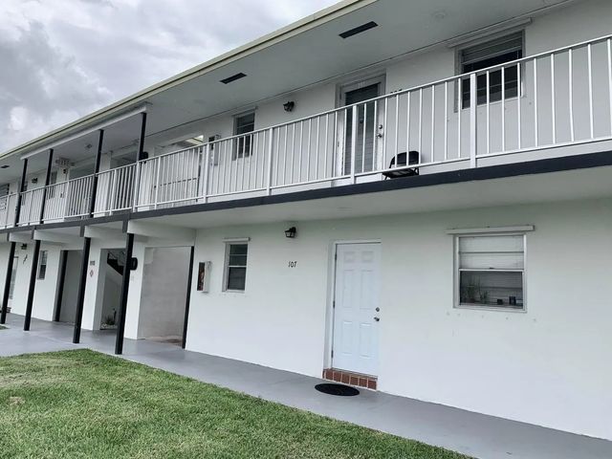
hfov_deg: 67.3
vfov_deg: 53.1
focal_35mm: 26
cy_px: 230
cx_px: 306
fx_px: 460
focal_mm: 4.25
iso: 25
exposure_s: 1/1513
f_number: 1.8
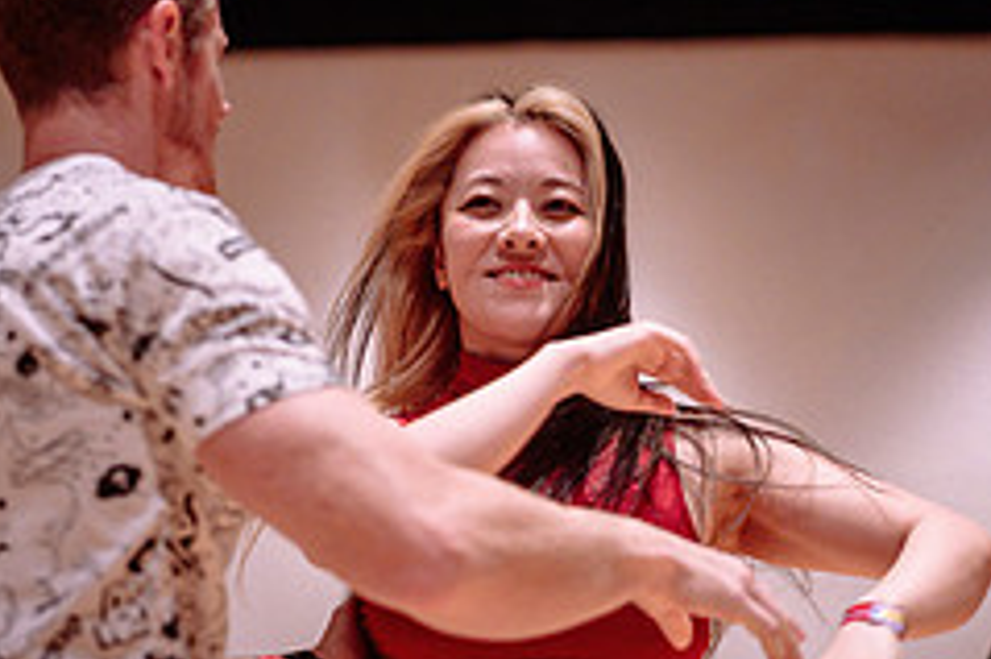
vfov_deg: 10.5
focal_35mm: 129
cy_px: 618
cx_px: 512
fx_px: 3549
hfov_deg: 15.9
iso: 1600
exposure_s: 1/160
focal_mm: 50
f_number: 1.8
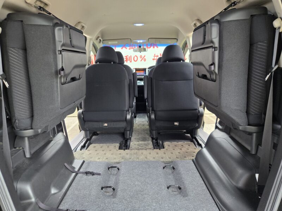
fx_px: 187
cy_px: 106
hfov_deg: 73.9
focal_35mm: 23
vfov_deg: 58.9
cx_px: 141
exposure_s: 1/100
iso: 160
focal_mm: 5.4
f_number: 1.8
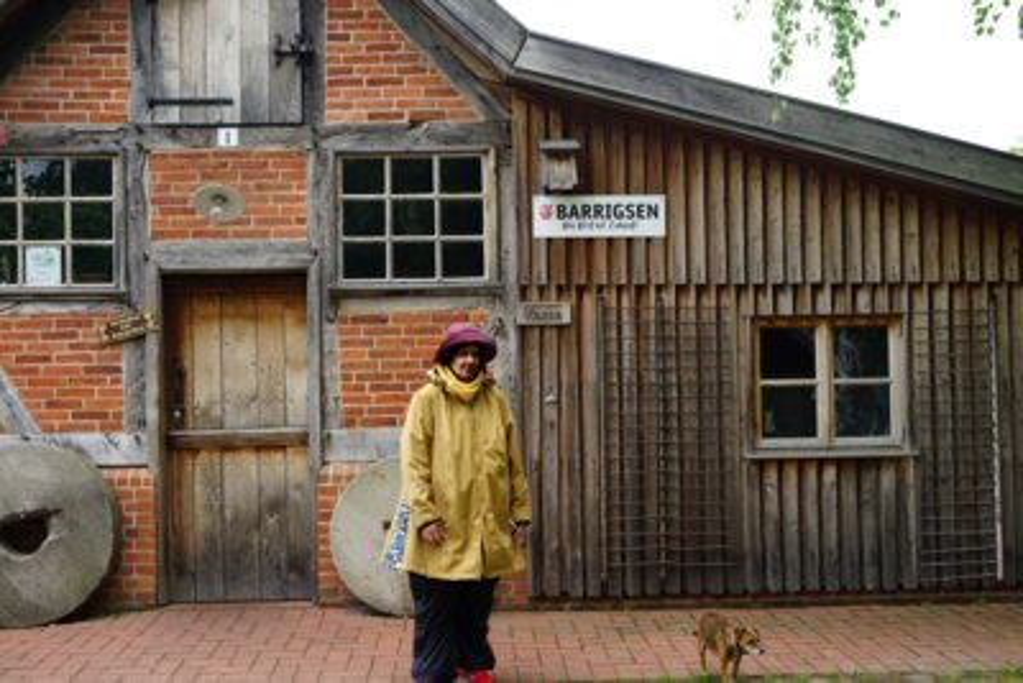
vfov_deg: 32.7
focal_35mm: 41
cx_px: 512
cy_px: 342
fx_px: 1165
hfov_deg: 47.4
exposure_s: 1/80
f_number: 6.3
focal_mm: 41
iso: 100
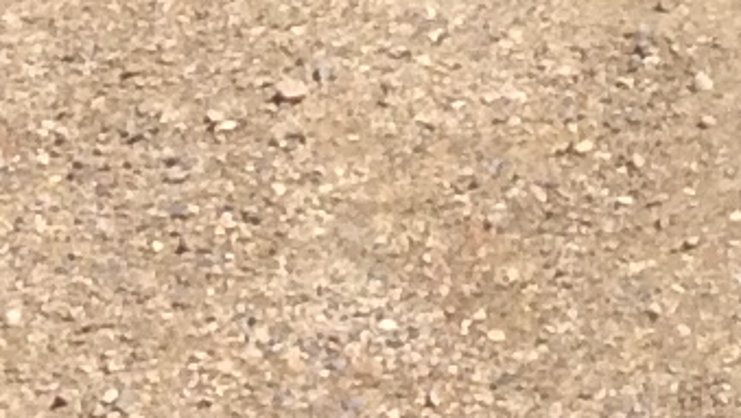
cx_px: 1036
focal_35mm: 266
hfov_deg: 8.0
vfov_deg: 4.1
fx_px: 5229
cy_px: -1650
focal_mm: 3.3
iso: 32
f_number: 2.4
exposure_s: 1/1431
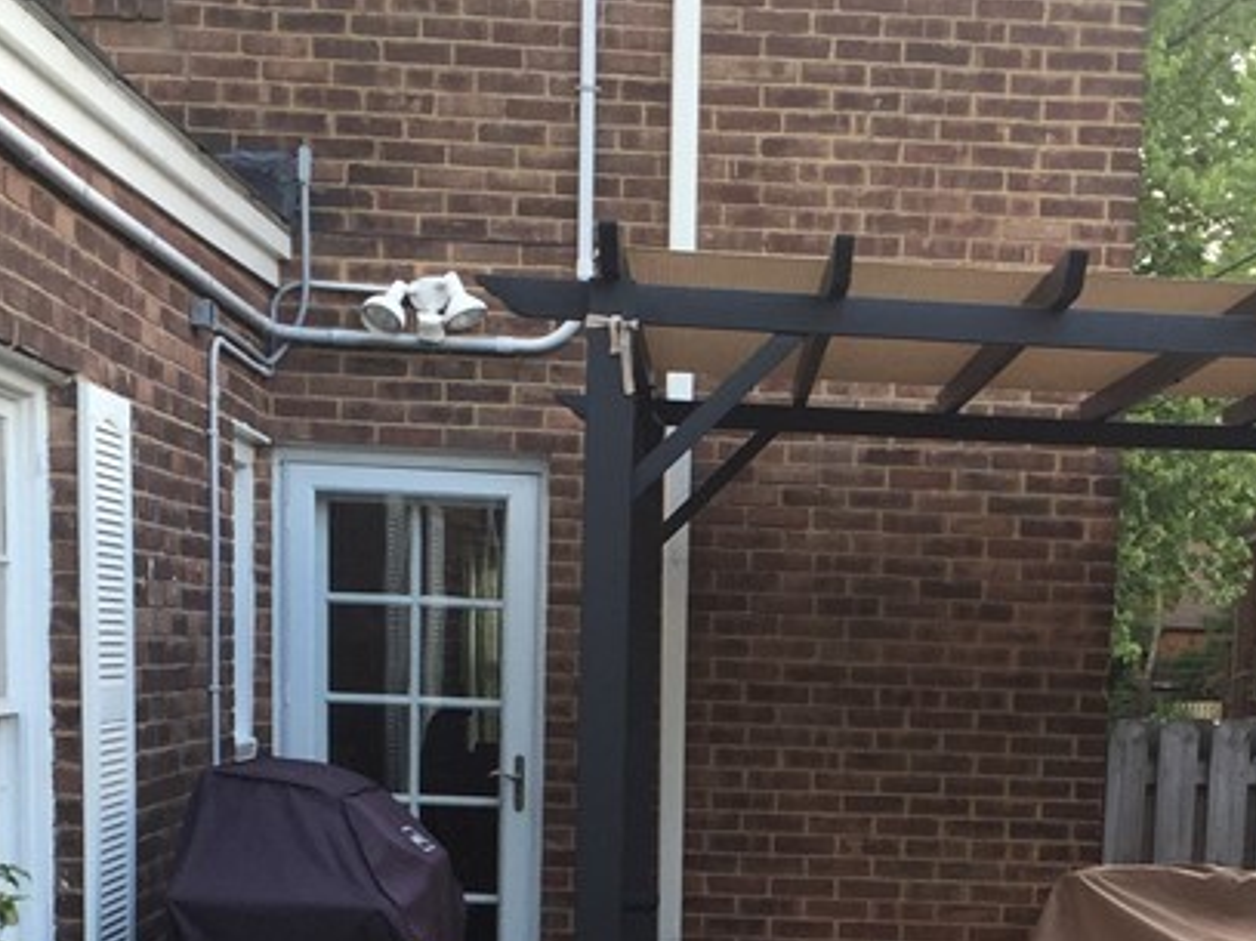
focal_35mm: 73
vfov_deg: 19.1
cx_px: 858
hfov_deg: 26.5
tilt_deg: -10.3
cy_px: 1123
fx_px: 2648
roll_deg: -3.4
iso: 40
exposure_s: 1/120
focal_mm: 4.15
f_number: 2.2
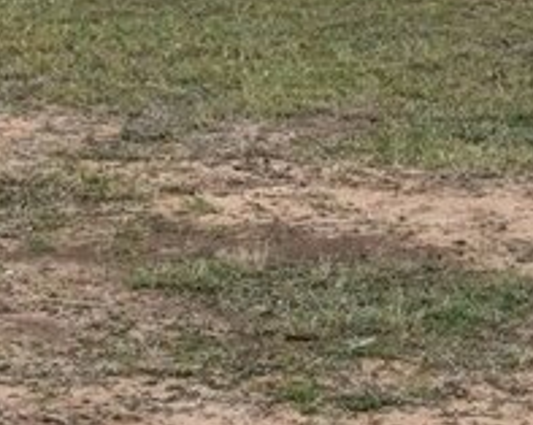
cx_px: 16
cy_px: -89
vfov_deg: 9.0
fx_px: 2678
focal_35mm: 170
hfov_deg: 11.3
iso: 200
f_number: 8
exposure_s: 1/30
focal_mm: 22
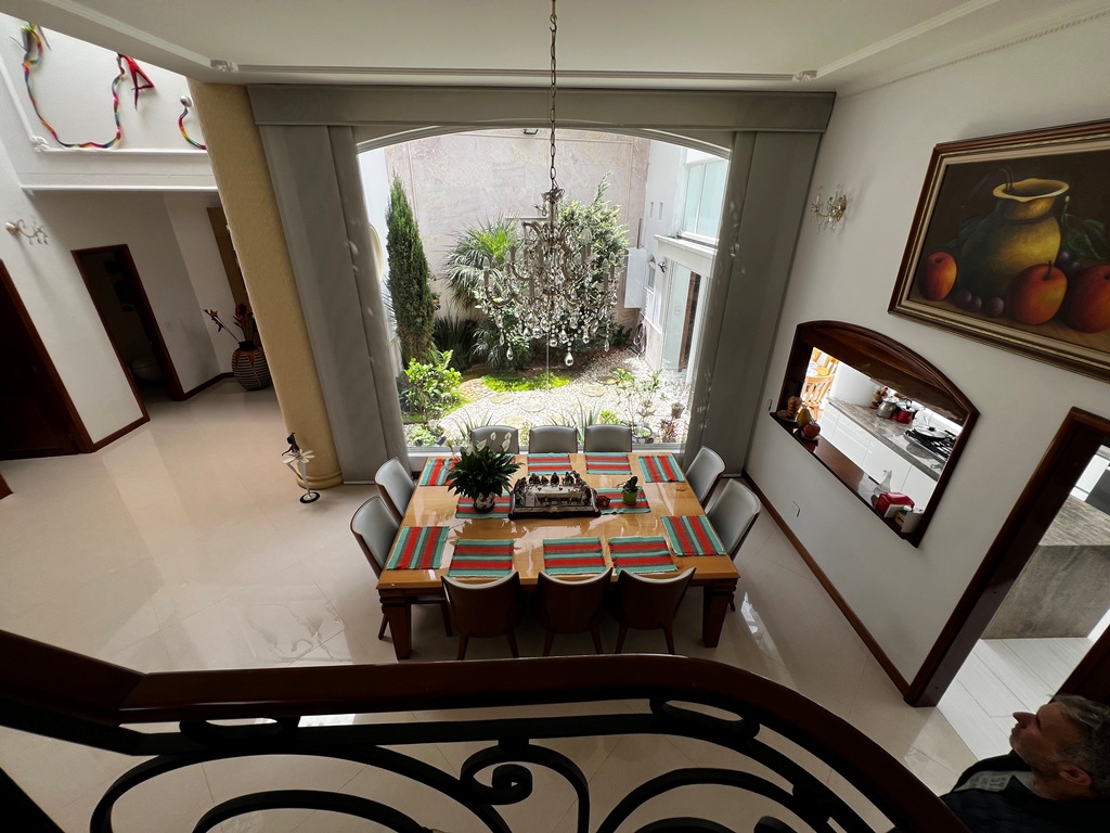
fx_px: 417
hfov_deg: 106.2
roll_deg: -1.3
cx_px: 555
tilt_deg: -26.9
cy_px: 416
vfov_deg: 89.9
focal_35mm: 13
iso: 32
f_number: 1.8
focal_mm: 1.57
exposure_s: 1/322
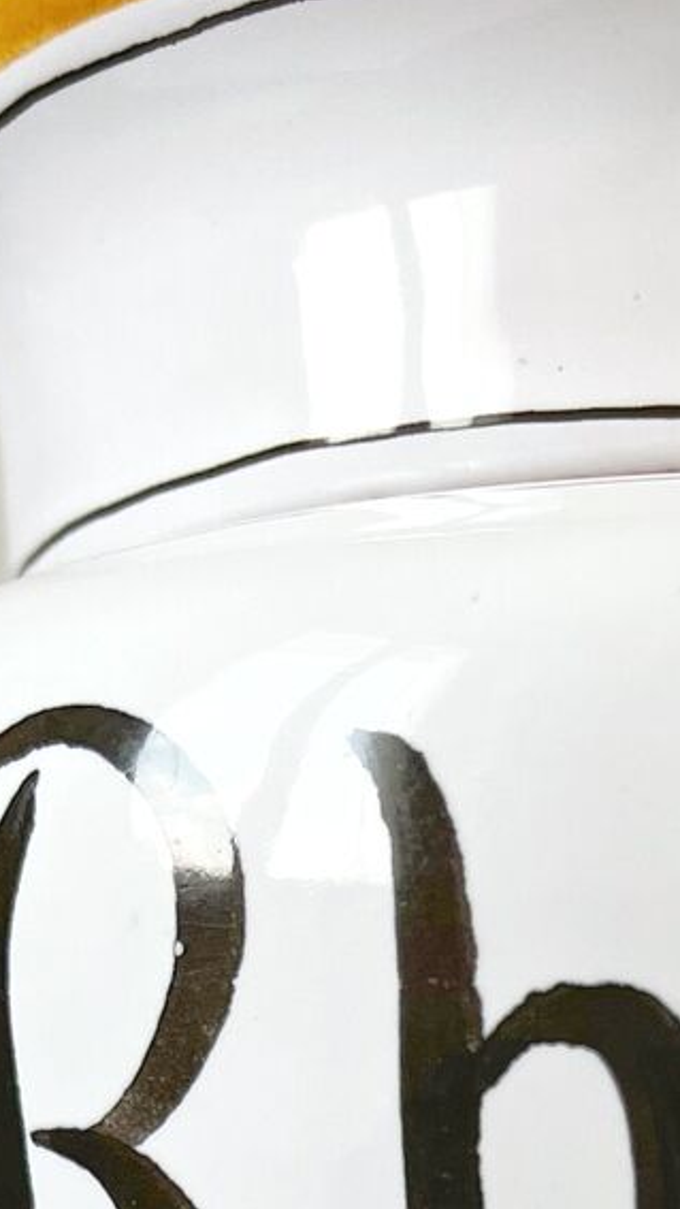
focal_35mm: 100
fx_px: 3205
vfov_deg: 17.9
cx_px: 663
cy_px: 2047
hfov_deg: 12.0
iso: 50
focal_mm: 5.1
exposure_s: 1/122
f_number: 1.6
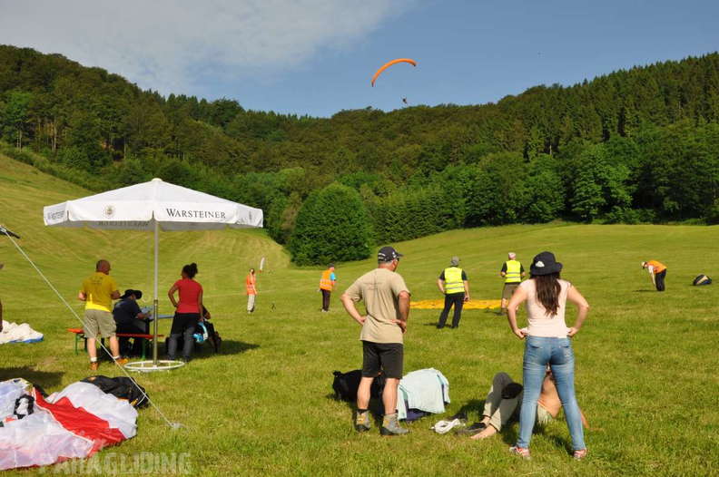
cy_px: 238
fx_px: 778
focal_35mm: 39
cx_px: 360
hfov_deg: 49.6
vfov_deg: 34.1
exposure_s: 1/200
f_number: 14
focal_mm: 26
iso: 200
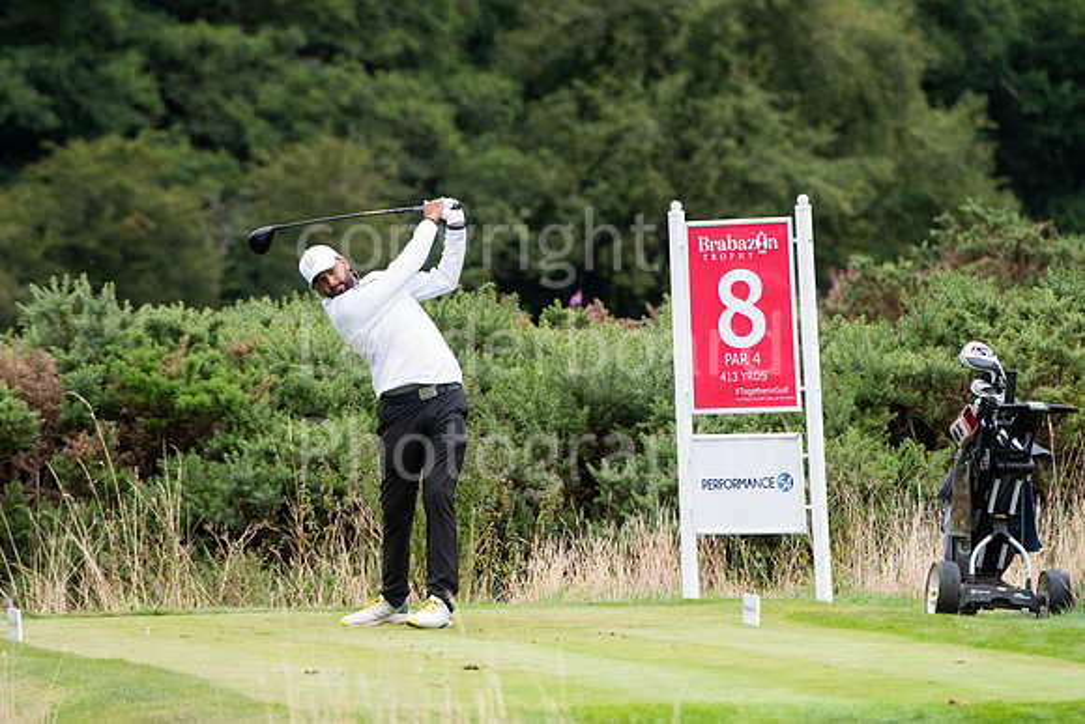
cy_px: 362
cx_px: 542
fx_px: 9043
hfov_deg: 6.9
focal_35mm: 300
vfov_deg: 4.6
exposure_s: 1/2500
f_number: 4.5
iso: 1600
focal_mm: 200
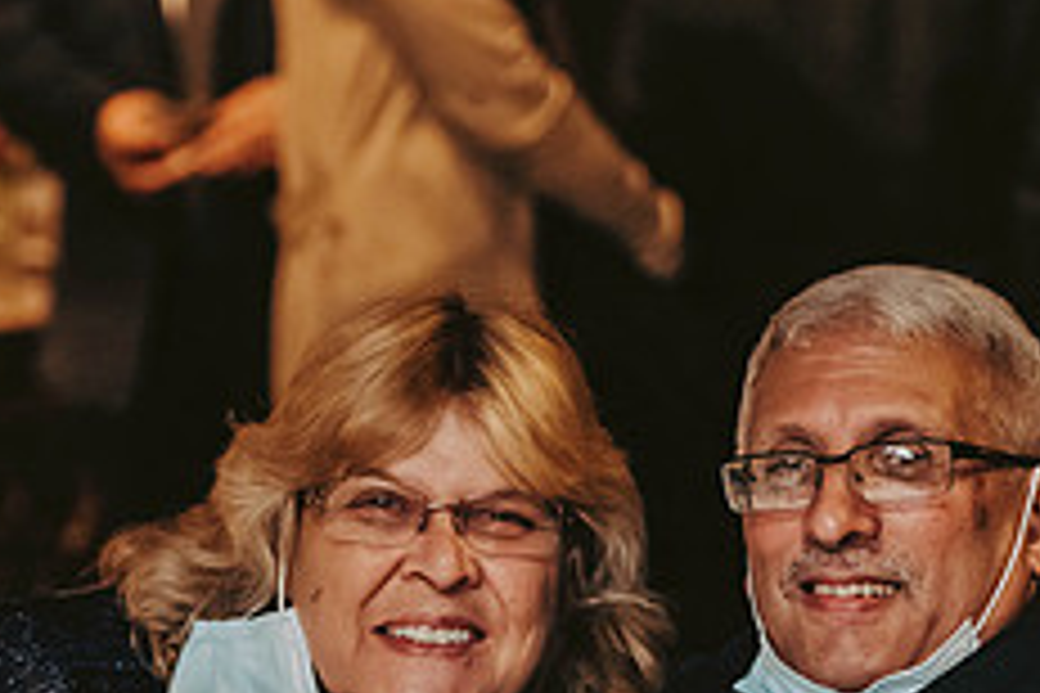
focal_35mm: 213
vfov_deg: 6.4
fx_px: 6153
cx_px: 405
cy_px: 718
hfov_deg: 9.7
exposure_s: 1/200
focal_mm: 85
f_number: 3.2
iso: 2500
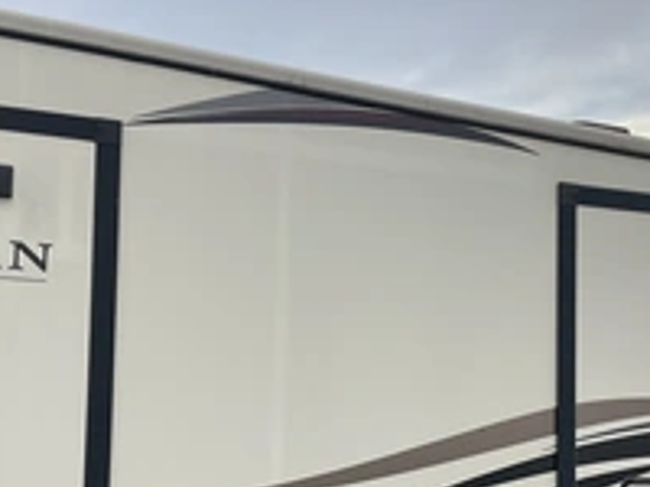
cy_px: 373
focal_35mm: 58
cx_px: 370
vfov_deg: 24.9
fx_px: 1089
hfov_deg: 33.2
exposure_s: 1/422
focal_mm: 3
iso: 25
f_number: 1.8
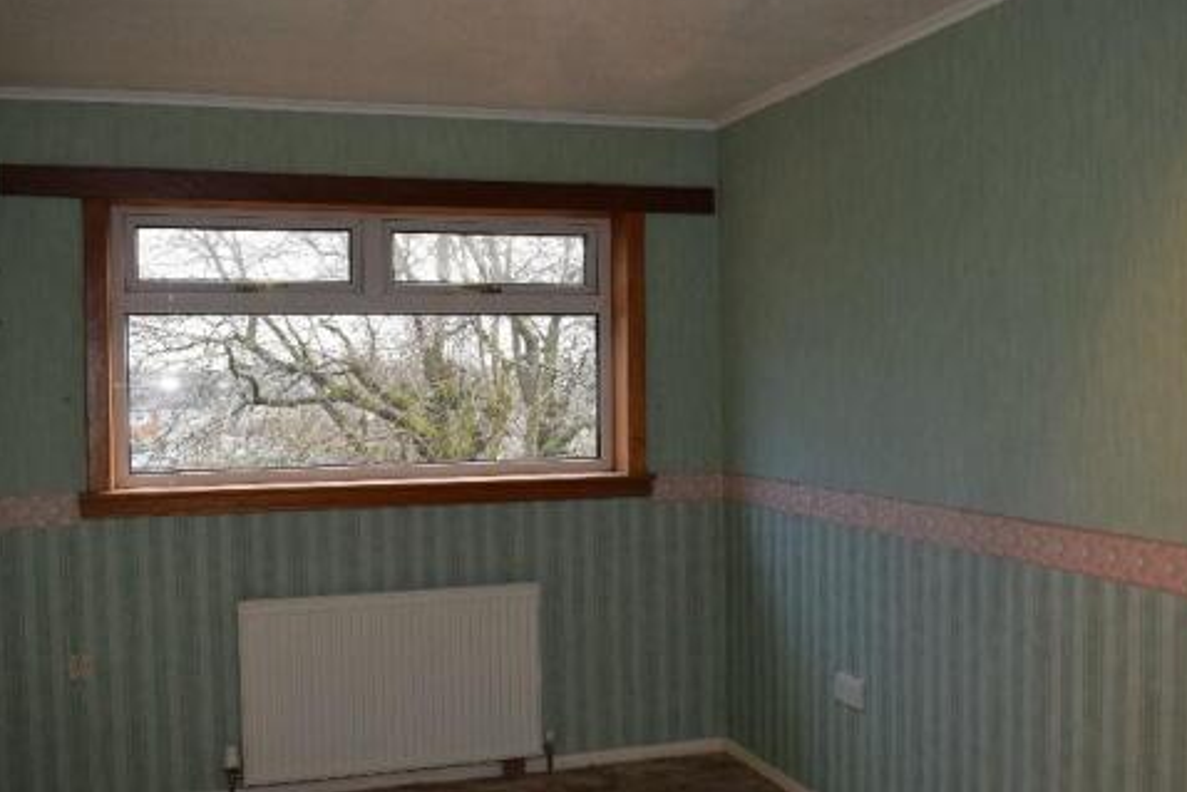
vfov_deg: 36.0
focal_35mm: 37
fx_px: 1220
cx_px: 605
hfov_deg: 51.9
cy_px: 423
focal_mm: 18
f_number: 5
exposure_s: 1/100
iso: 800
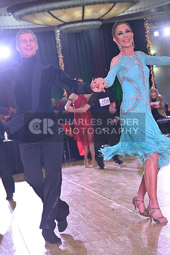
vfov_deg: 23.9
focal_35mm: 85
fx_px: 602
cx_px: 85
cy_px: 128
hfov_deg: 16.1
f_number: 5
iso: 2000
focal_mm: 85
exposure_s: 1/320
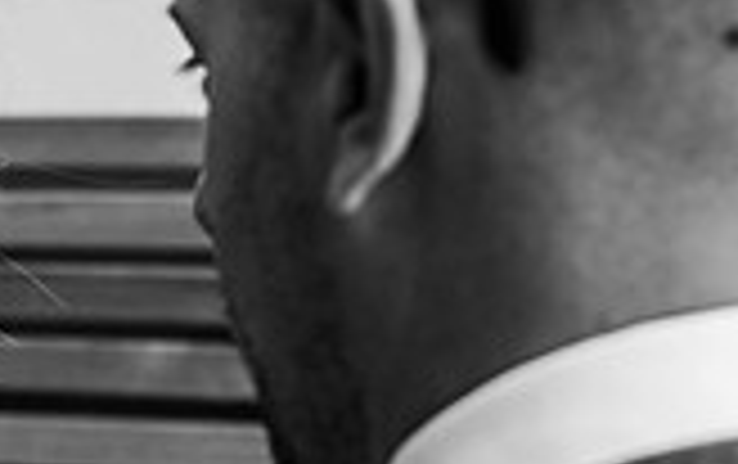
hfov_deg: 16.1
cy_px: 446
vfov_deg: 10.4
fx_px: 2538
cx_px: -76
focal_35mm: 126
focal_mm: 35
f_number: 3.2
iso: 250
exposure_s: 1/200
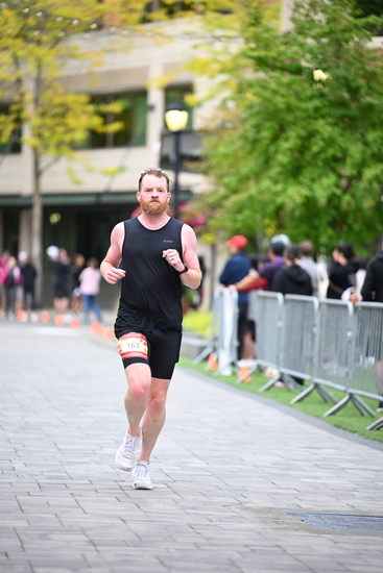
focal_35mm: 165
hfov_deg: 8.3
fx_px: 2631
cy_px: 286
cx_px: 192
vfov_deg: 12.4
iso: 1000
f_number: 2.8
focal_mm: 165
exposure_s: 1/2000
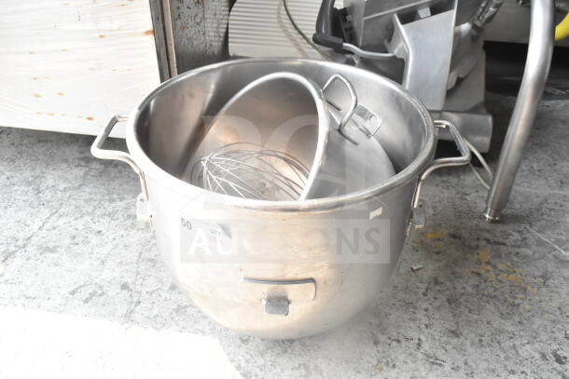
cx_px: 284
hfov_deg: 57.2
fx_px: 522
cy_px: 190
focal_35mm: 33
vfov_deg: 40.0
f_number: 8
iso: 1600
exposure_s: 1/250
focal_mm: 22
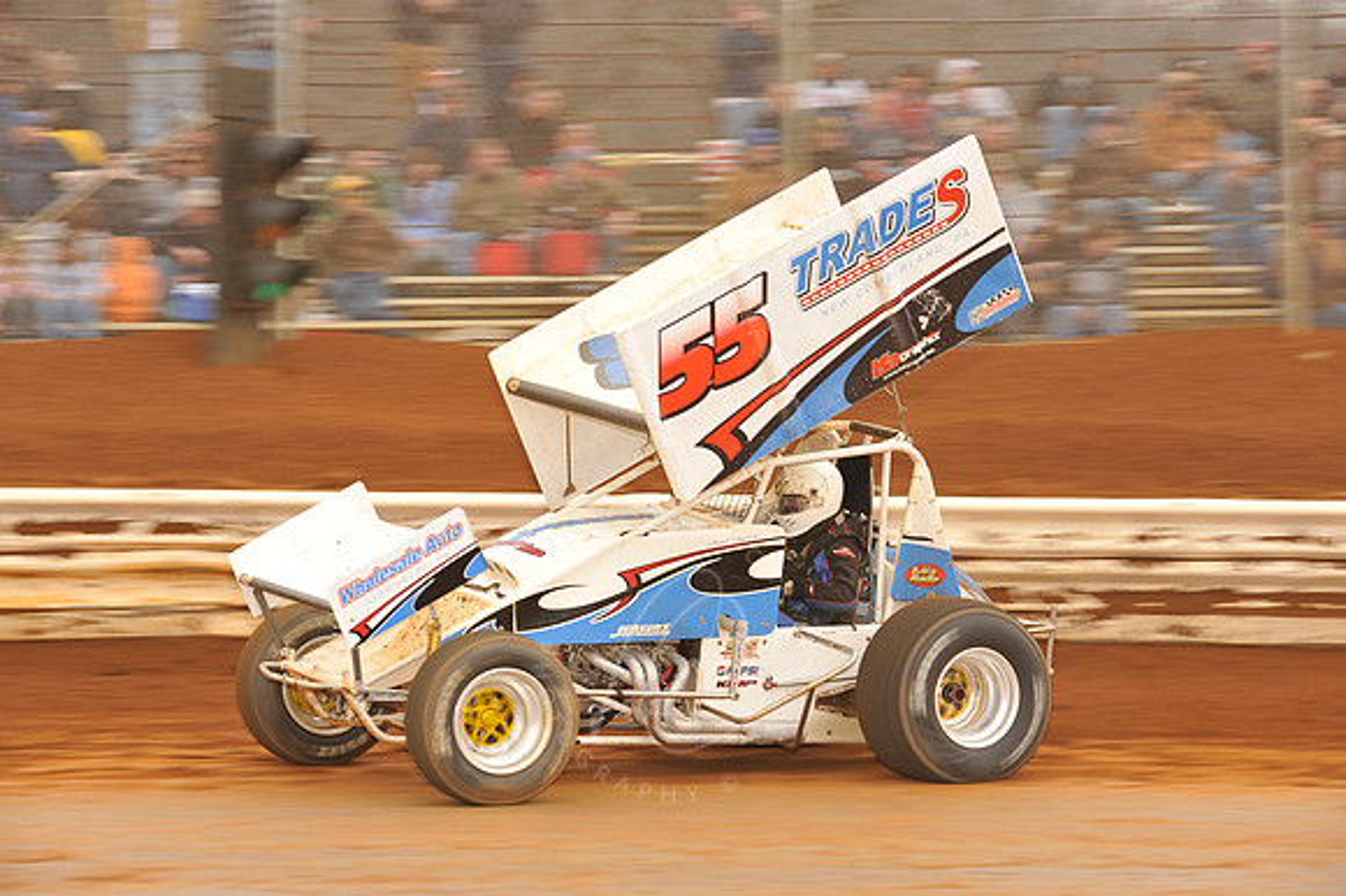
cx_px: 673
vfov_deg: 11.4
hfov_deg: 17.1
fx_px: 4484
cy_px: 448
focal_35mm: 120
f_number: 8
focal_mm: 120
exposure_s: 1/250
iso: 400
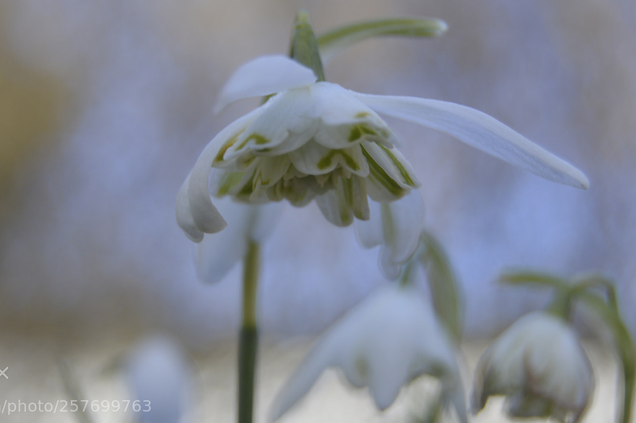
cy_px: 170
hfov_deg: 20.8
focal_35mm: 98
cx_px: 295
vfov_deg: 13.9
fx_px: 1730
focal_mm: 50
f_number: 6.3
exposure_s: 1/160
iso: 100
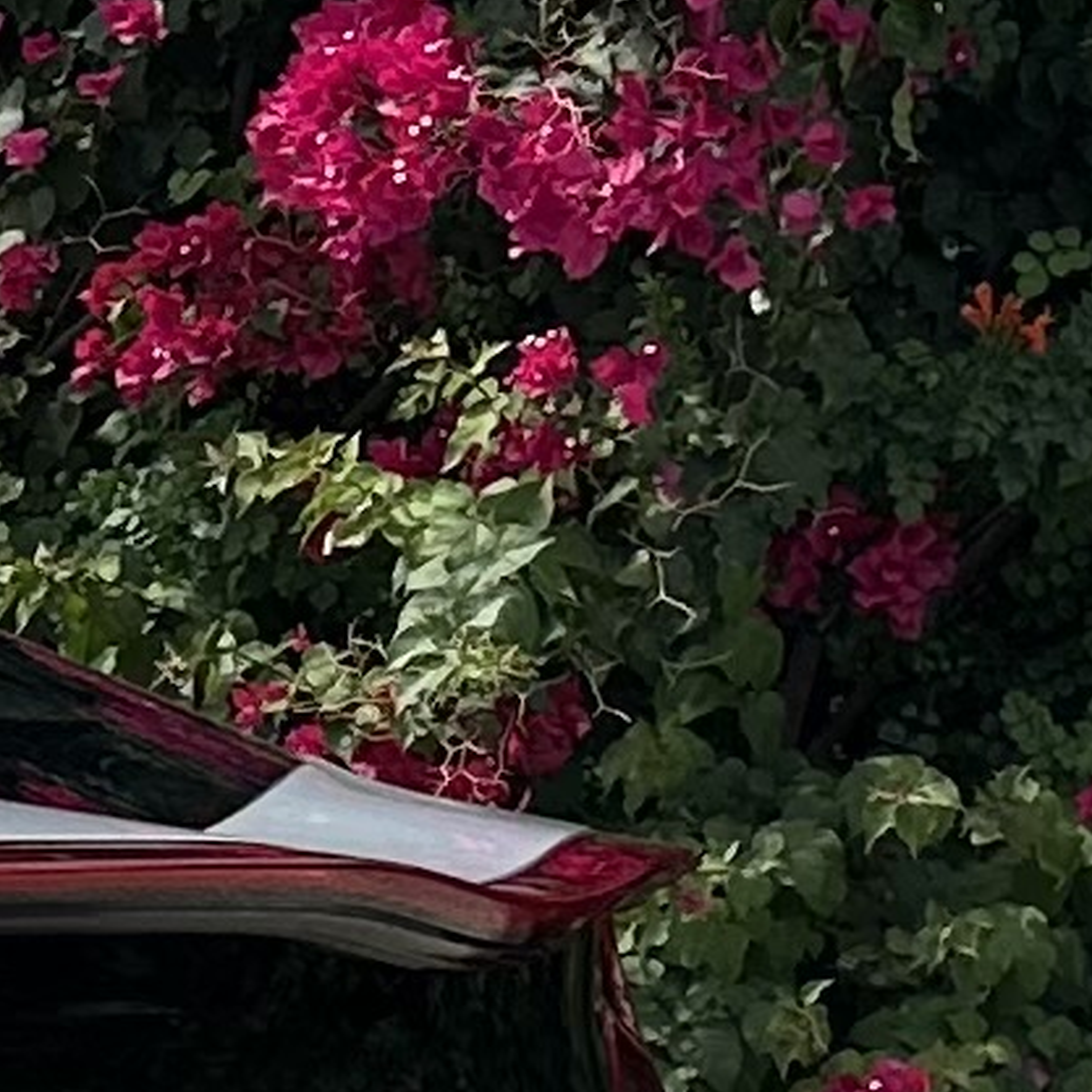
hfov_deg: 7.5
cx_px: -2247
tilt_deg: -5.3
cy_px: 1215
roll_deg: -1.7
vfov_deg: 8.5
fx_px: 7317
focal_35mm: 205
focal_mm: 6.86
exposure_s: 1/5263
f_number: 1.78
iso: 80
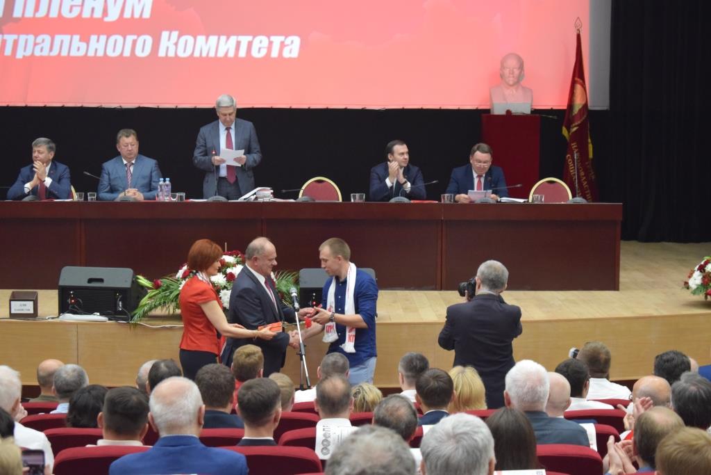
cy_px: 238
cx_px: 356
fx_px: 1629
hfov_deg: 24.6
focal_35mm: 82
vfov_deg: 16.6
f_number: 5.6
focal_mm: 55
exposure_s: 1/60
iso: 4000
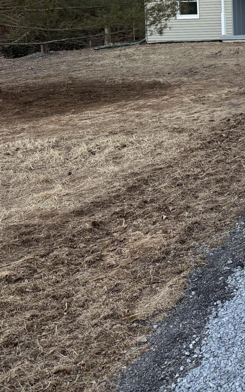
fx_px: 727
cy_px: 35
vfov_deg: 28.9
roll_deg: +1.8
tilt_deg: -1.0
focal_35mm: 68
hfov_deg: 16.4
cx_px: 425
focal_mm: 6.76
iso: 125
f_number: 1.78
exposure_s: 1/243
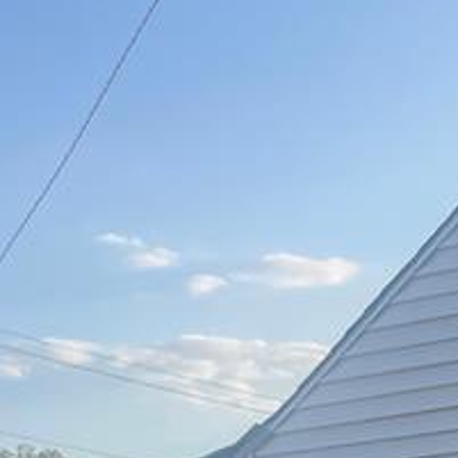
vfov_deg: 13.8
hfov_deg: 11.9
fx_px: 1751
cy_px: 741
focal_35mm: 117
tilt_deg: -2.4
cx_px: 1112
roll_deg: +2.8
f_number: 1.6
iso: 32
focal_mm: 4.2
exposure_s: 1/979
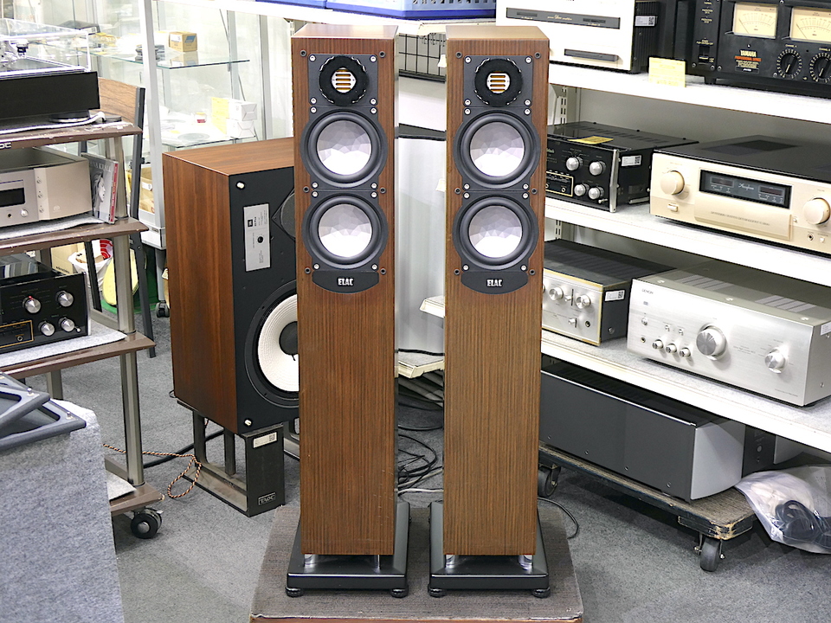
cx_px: 416
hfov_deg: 35.5
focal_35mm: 54
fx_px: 1296
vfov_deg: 27.0
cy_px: 312
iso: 100
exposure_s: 1/2
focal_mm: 9.6
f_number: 4.1
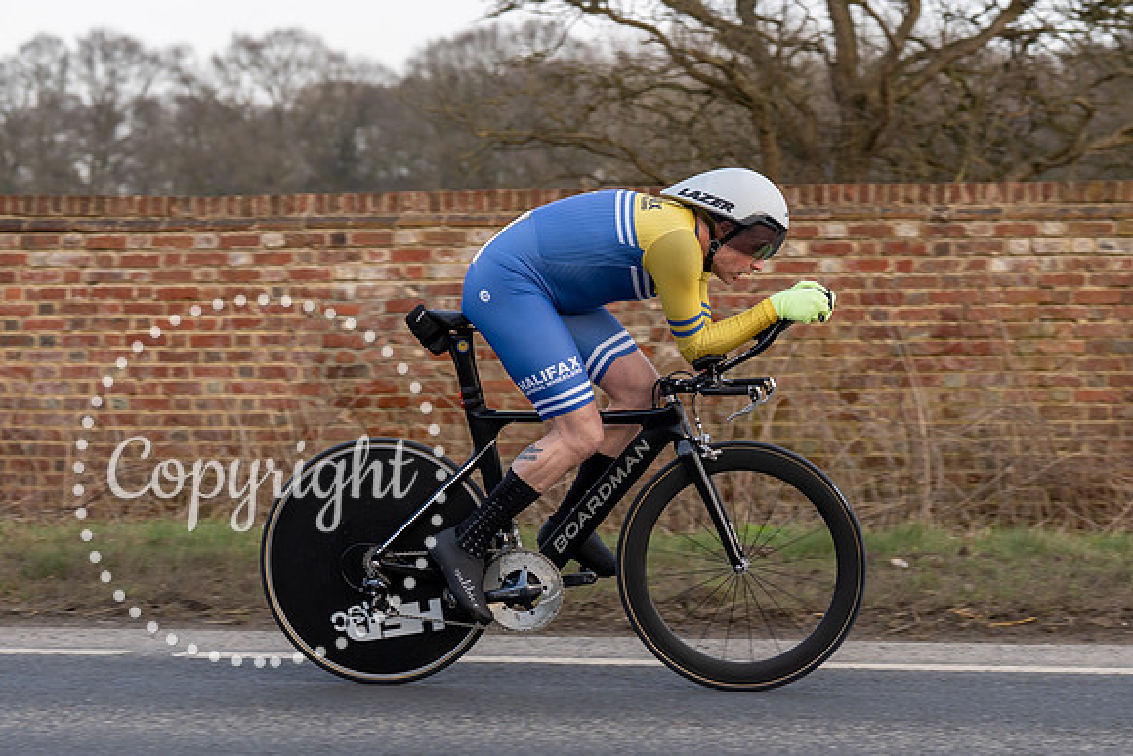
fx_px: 3079
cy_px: 325
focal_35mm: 98
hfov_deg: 20.8
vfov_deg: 14.0
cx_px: 649
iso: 200
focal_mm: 70
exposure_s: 1/800
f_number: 3.5
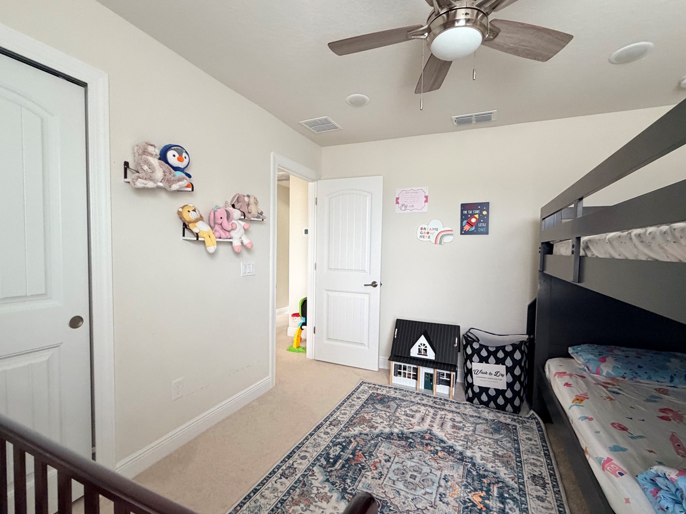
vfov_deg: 78.1
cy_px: 265
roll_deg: -0.9
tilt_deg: -3.2
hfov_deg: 94.5
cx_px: 349
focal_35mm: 16
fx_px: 317
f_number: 2.2
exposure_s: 1/60
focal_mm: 2.22
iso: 320
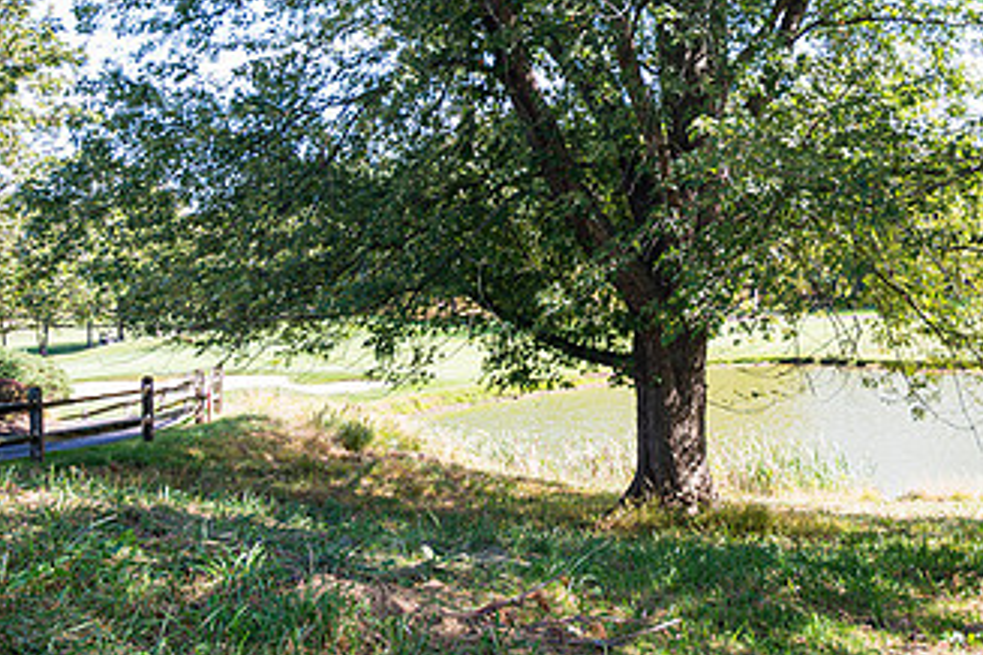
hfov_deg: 40.9
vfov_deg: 28.4
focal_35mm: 47
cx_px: 715
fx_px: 1283
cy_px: 201
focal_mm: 24
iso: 200
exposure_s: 1/250
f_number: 4
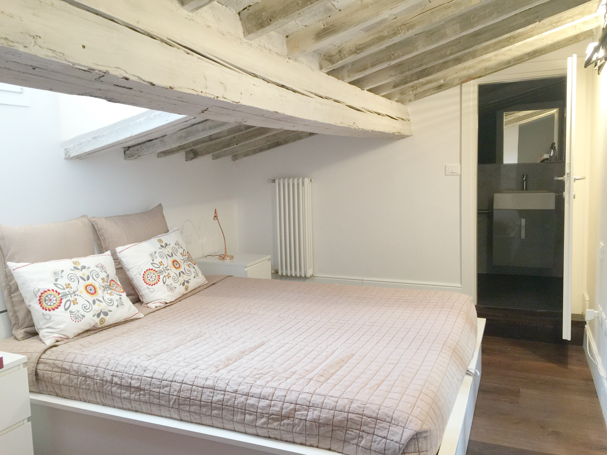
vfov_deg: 48.2
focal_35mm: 29
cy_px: 228
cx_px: 304
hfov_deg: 61.7
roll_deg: +1.3
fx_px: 509
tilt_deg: -6.6
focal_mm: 4.15
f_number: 2.2
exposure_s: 1/17
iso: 50
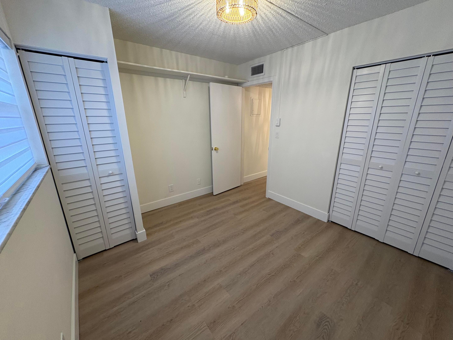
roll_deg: +1.6
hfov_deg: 102.1
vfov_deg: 85.7
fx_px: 183
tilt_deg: -15.1
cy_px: 170
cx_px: 226
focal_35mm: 14
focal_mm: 2.22
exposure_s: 1/60
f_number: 2.2
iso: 160
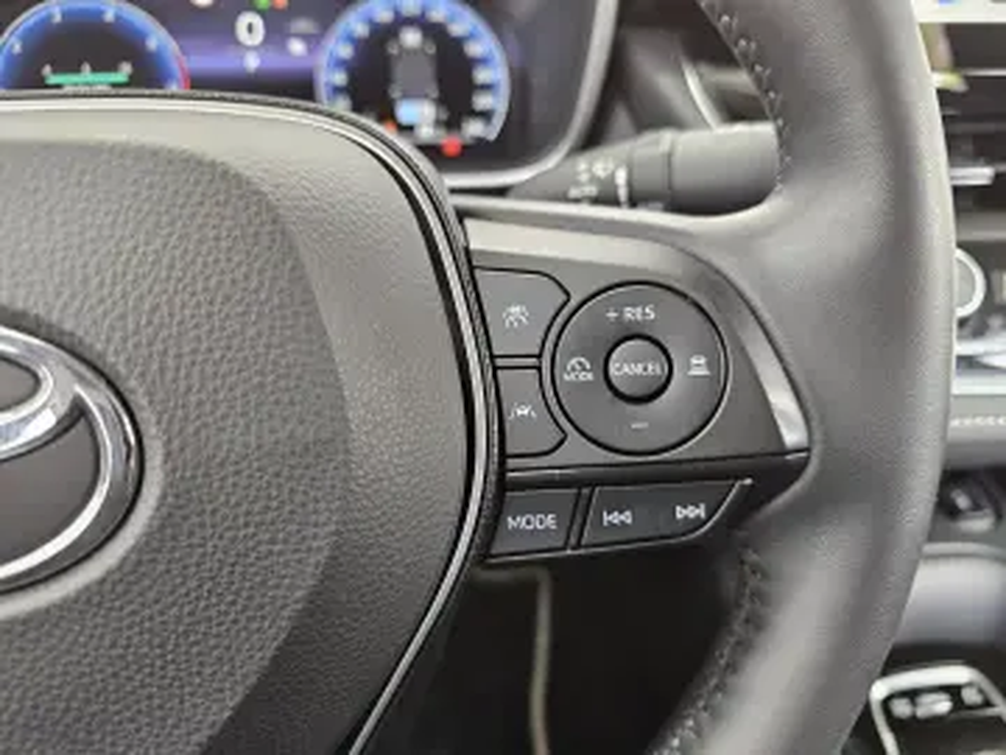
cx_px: 503
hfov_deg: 73.9
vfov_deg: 58.9
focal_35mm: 23
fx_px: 668
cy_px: 378
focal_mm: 6.3
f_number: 1.7
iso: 250
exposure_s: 1/33.3
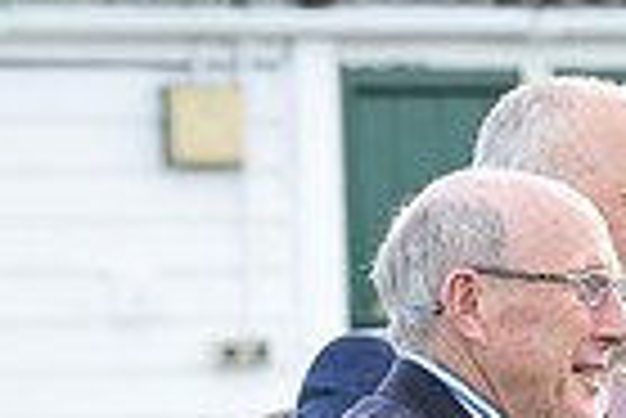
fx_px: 10531
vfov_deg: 2.3
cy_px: 658
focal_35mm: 605
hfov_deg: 3.4
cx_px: 1252
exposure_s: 1/160
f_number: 6.3
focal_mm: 145
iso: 400
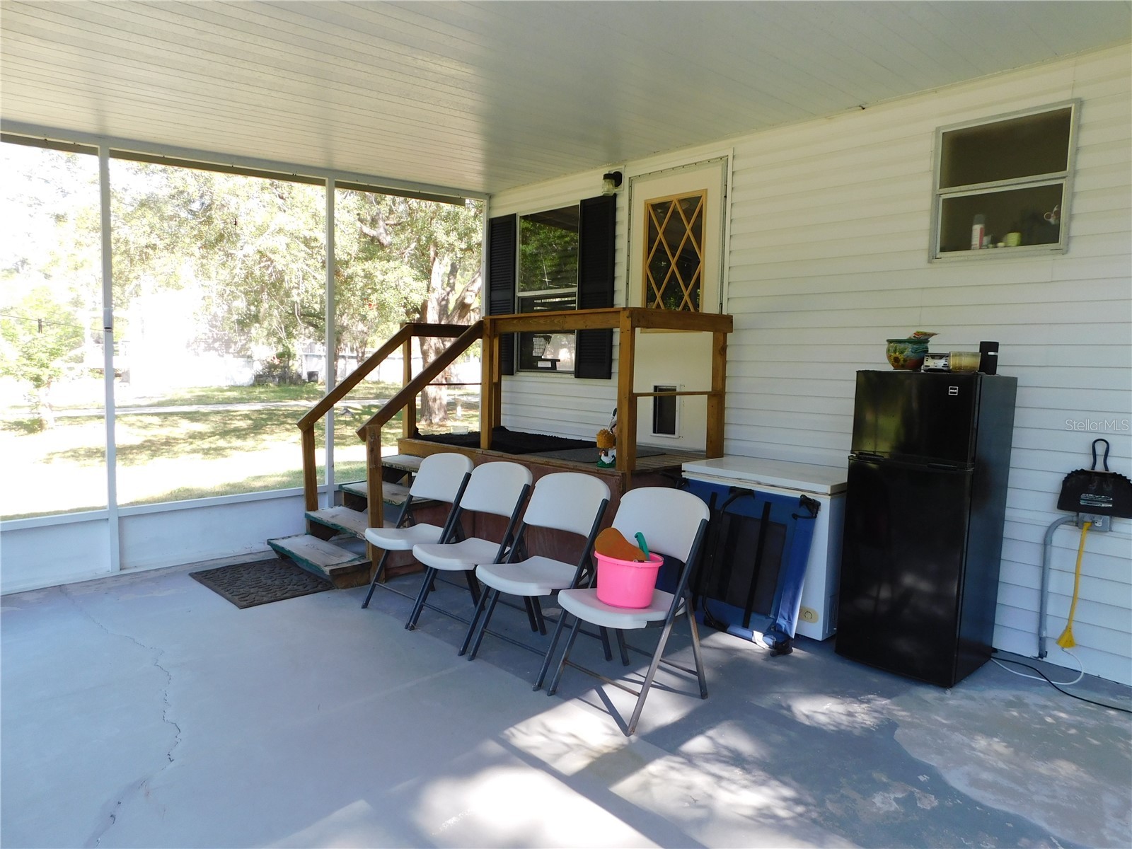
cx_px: 566
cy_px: 424
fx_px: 752
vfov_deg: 58.9
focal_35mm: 23
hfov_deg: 73.9
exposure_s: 1/80
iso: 125
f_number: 3
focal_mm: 4
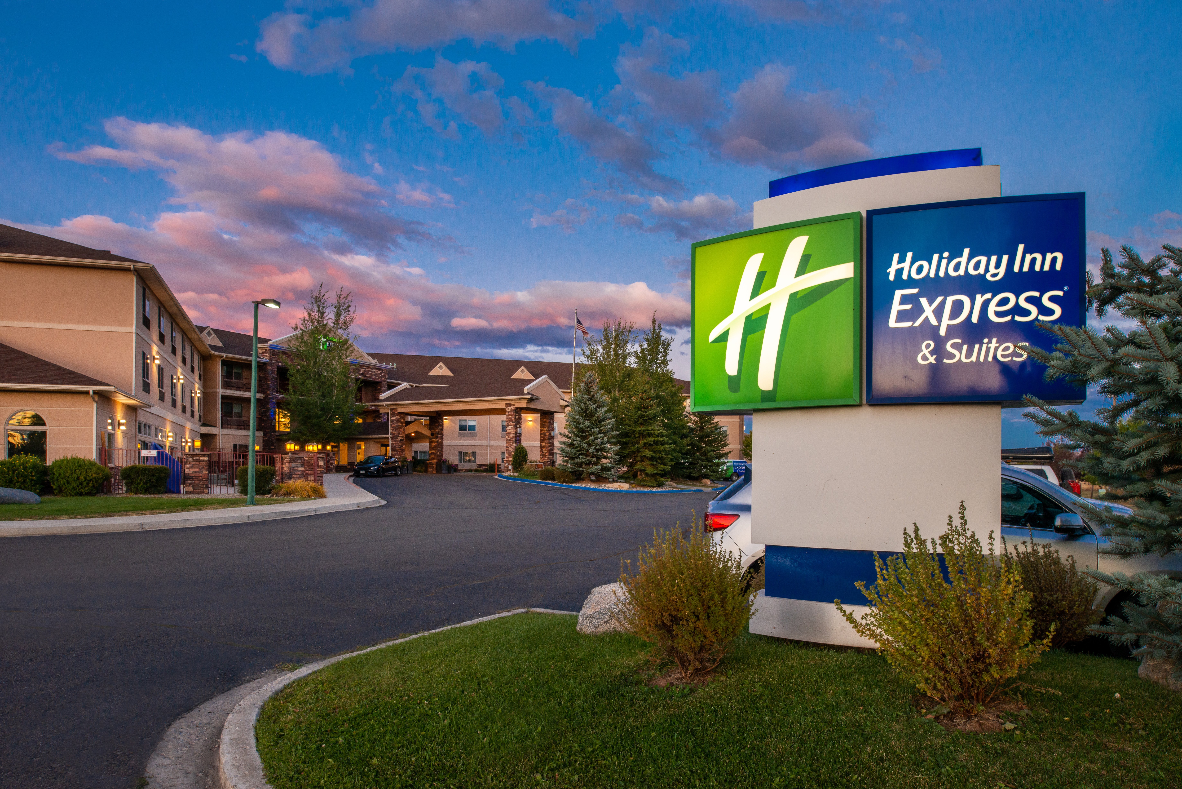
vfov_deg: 53.2
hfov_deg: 73.7
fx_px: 788
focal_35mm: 24
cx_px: 591
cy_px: 394
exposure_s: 1/15
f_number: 11
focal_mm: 24
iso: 640
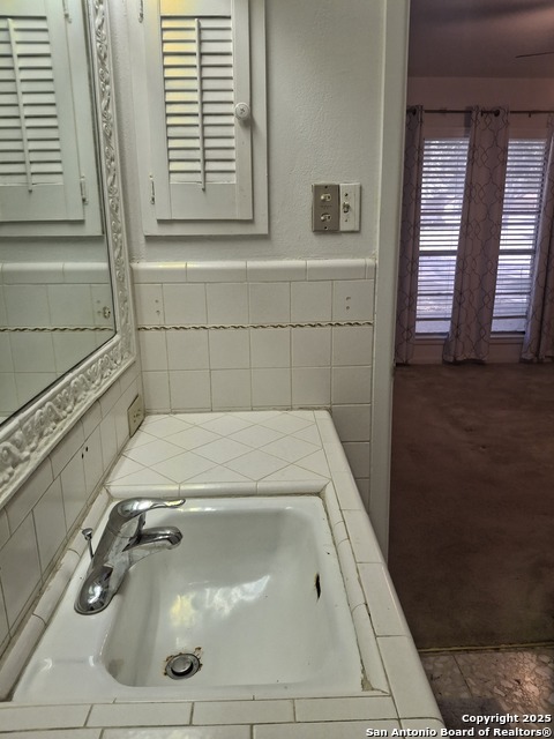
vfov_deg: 69.4
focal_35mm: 25
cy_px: 370
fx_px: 533
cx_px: 277
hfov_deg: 54.9
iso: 100
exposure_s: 1/120
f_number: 1.8
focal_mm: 4.69
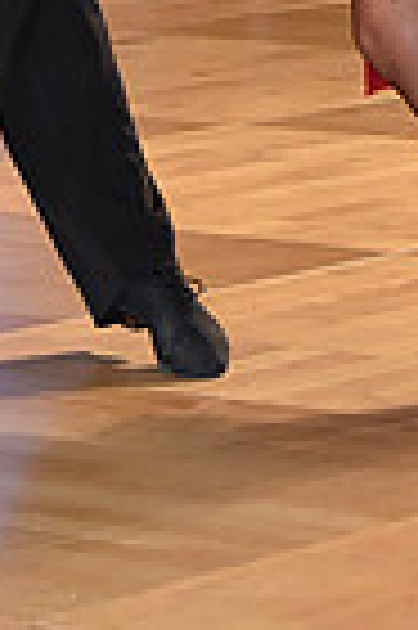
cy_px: -225
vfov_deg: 7.0
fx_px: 5063
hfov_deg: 4.7
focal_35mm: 290
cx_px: 191
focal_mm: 70
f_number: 5
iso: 2000
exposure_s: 1/250
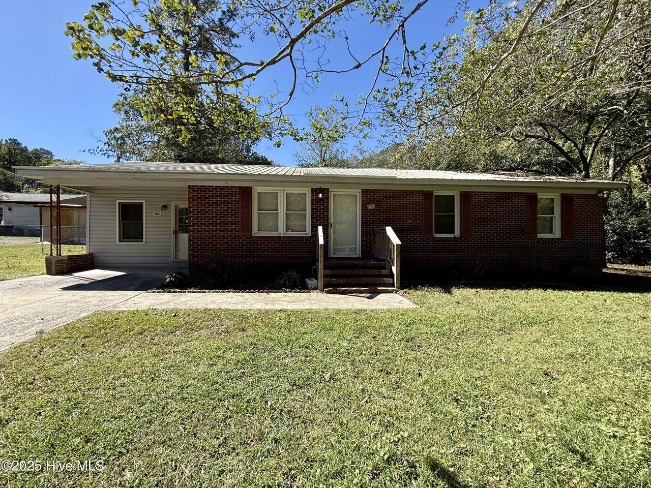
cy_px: 244
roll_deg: -0.7
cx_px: 326
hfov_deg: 102.1
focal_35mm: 14
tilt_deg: +0.0
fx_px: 263
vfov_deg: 85.7
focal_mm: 2.22
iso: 50
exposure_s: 1/701
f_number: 2.2
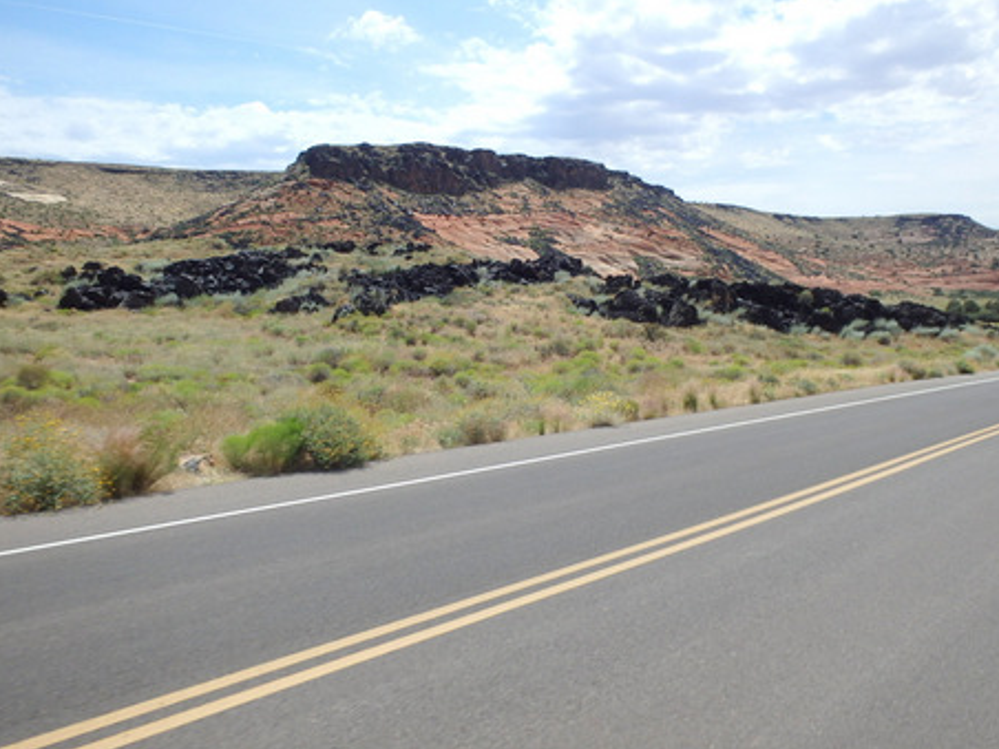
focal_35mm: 31
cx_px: 546
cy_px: 337
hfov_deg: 58.3
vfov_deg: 45.4
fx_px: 895
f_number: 11
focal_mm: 5
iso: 125
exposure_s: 1/200
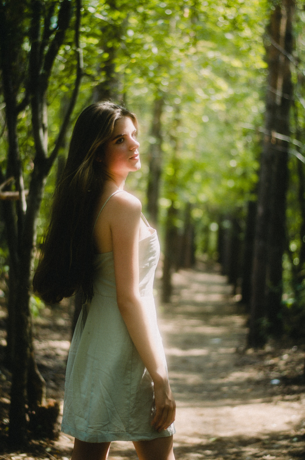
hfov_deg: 18.1
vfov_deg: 27.0
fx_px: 957
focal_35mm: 75
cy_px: 230
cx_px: 152
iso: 100
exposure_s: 1/400
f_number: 1.8
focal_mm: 50
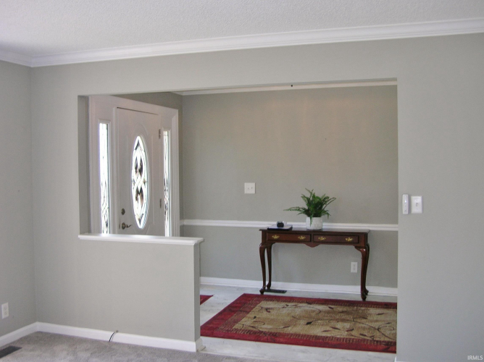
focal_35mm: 42
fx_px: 587
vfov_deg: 34.3
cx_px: 242
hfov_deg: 44.8
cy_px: 181
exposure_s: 1/30
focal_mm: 6.9
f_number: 2.8
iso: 50
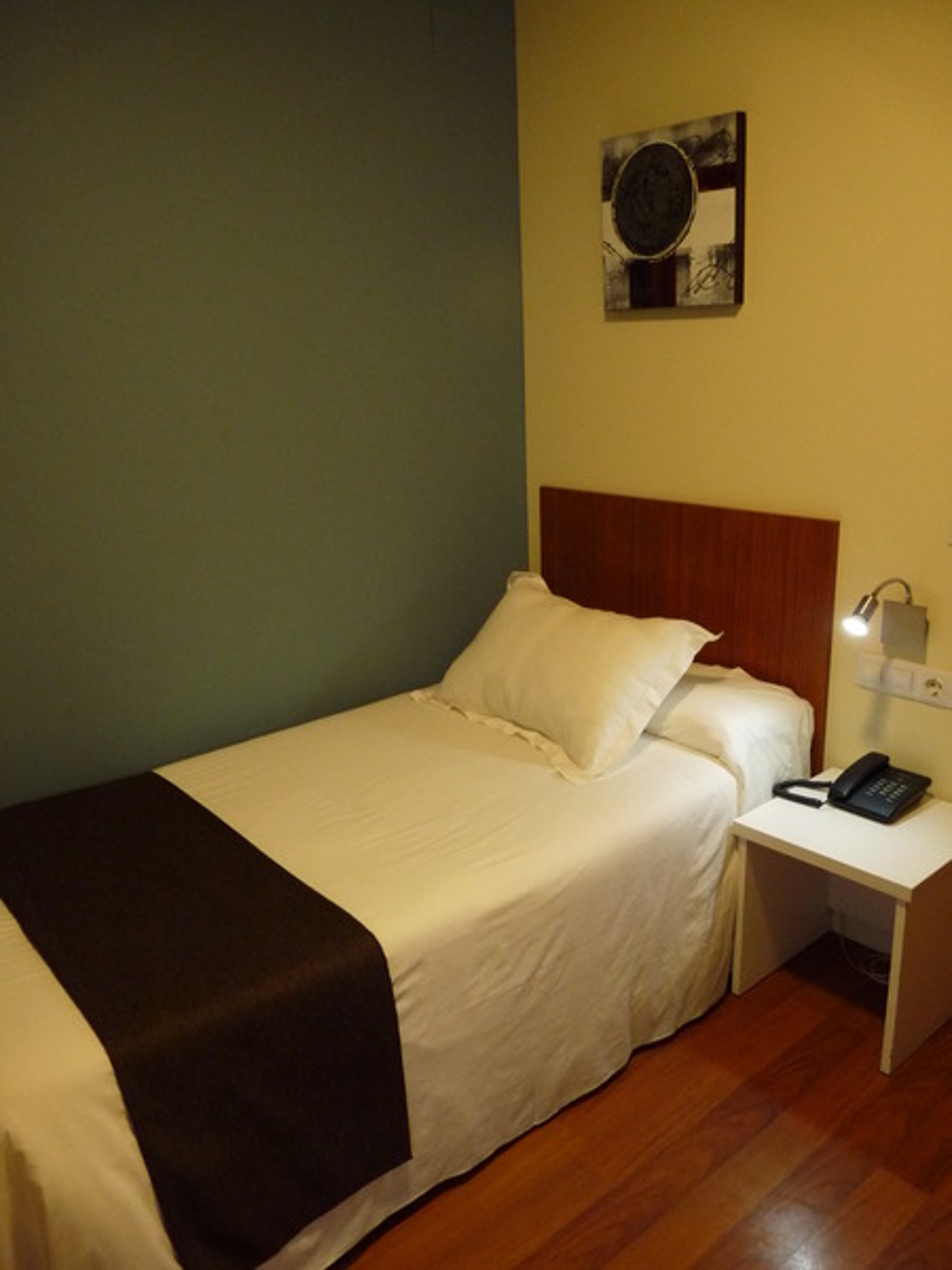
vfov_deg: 65.3
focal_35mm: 27
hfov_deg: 51.4
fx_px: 990
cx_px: 476
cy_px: 635
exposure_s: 1/20
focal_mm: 4.8
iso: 400
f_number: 2.8
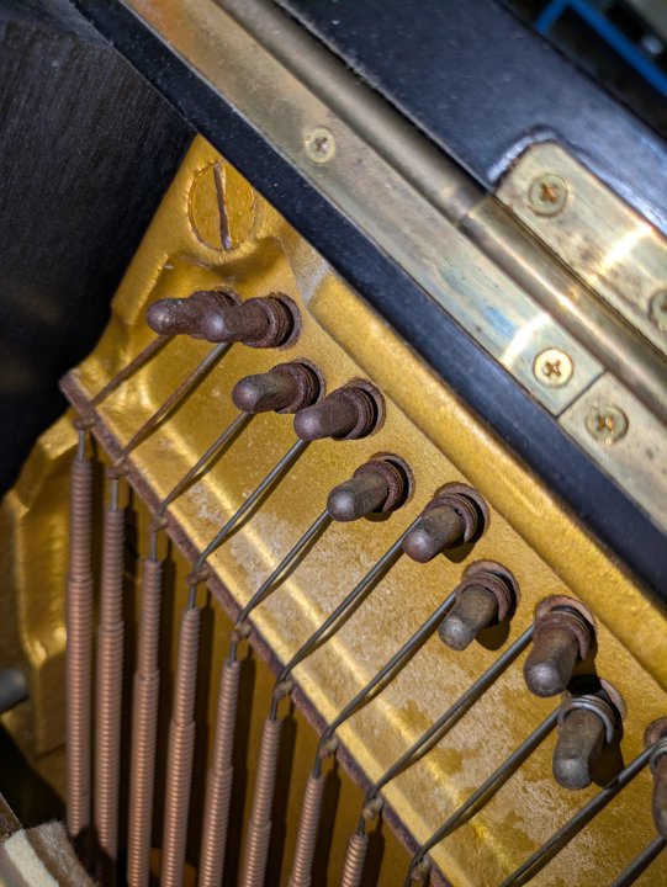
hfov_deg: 54.9
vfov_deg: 69.4
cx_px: 334
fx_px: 642
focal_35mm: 25
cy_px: 444
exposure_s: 1/175
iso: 45
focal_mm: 5.43
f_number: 1.89
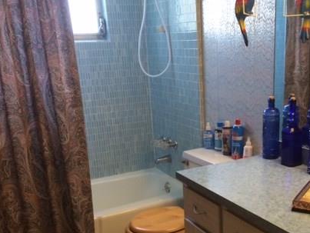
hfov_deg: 40.7
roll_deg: +1.6
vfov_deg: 31.1
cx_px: 208
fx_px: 412
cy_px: 171
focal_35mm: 46
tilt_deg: -18.1
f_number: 2.2
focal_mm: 4.15
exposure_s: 1/30
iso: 80
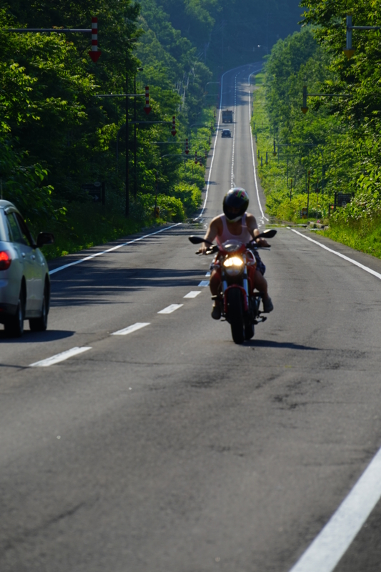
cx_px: 190
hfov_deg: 4.6
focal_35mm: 300
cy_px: 286
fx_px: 4764
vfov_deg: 6.9
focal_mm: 200
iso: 100
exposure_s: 1/400
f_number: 8
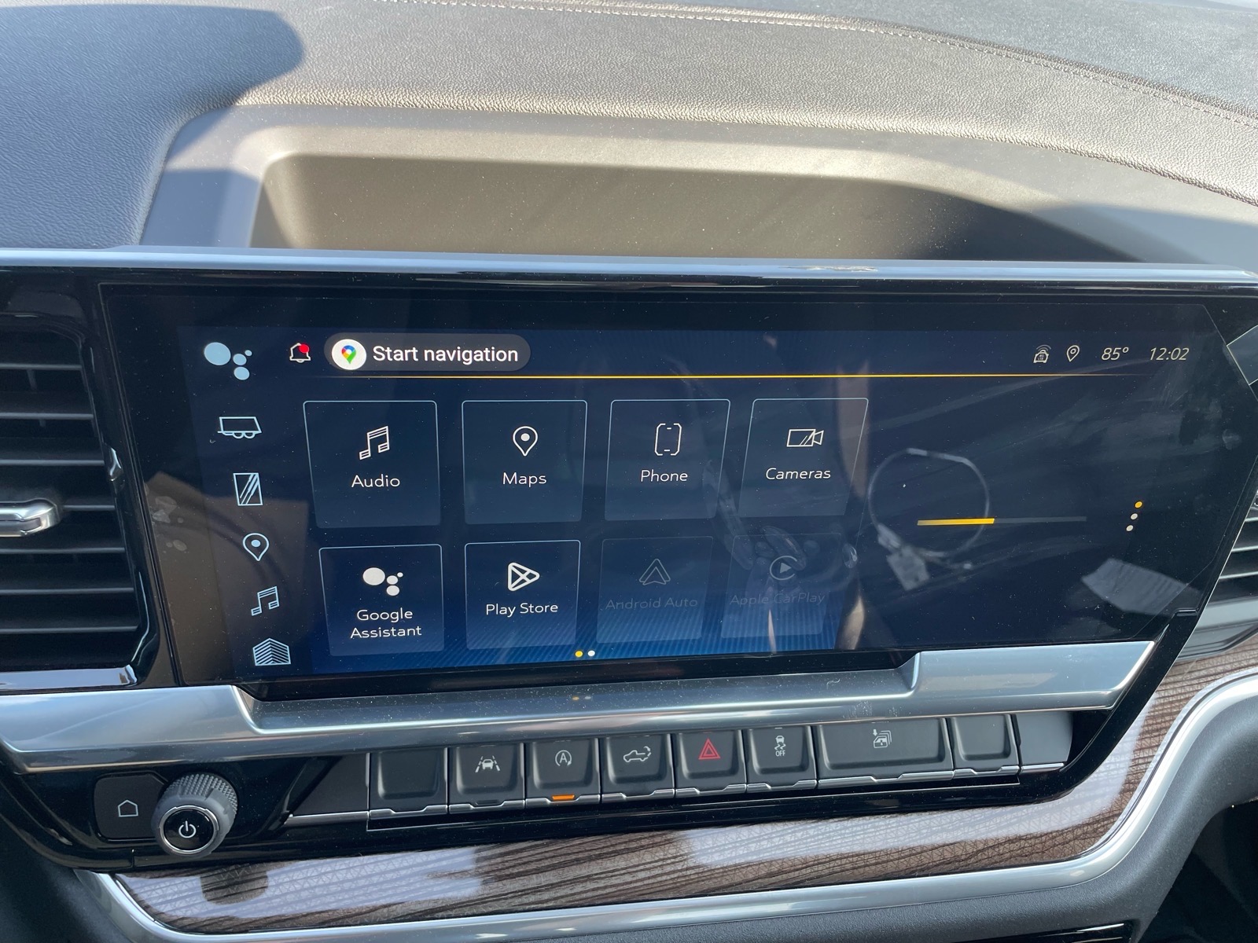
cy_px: 472
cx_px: 629
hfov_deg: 67.3
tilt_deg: -36.0
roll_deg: -5.8
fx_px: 945
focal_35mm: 26
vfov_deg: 53.1
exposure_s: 1/121
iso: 40
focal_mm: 4.2
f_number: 1.6
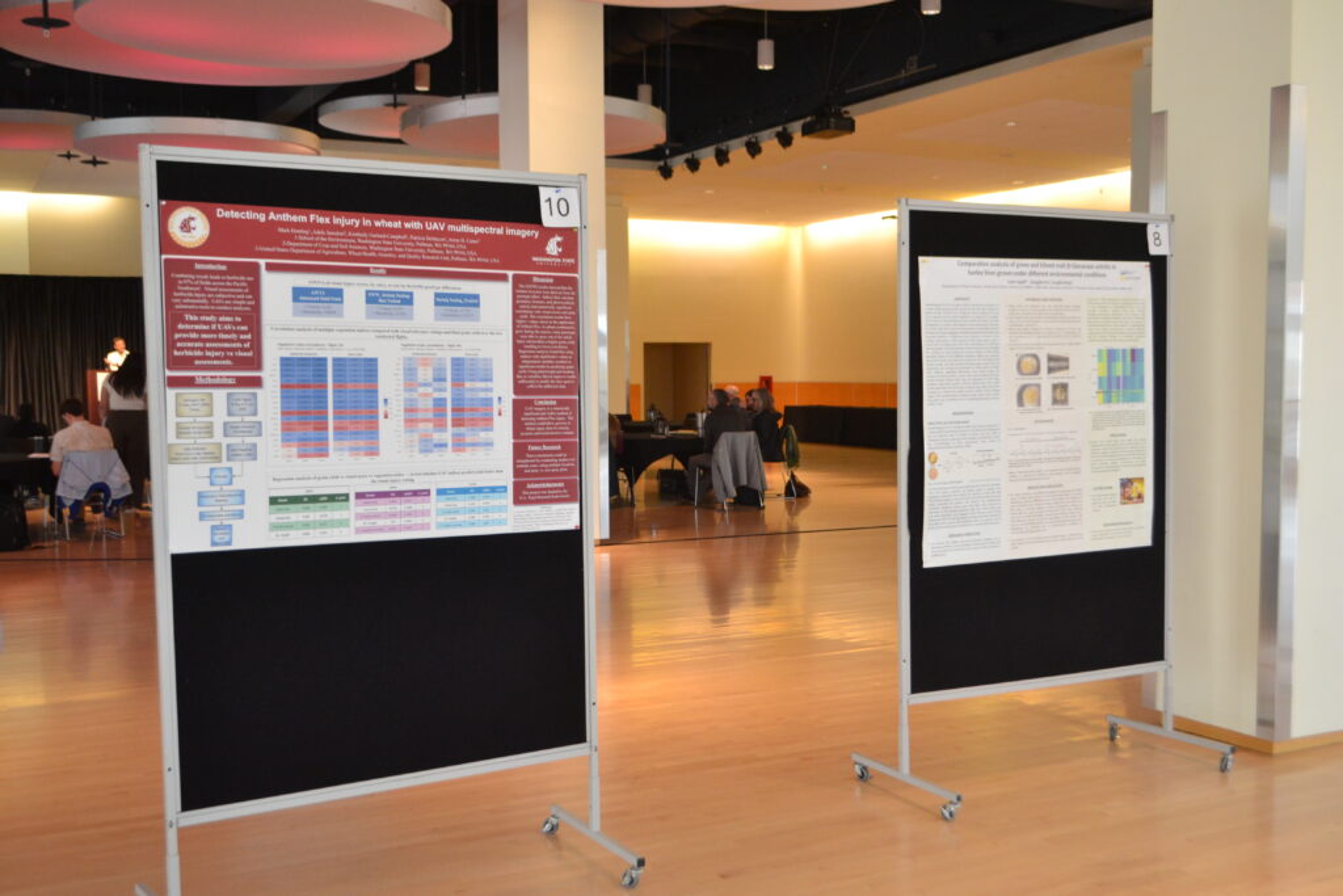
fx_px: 1343
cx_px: 672
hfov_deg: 53.1
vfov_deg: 36.9
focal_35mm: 36
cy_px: 448
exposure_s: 1/60
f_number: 4
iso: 1100
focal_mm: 24
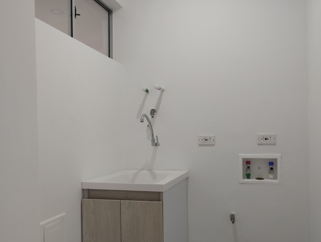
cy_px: 137
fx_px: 297
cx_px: 167
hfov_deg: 56.7
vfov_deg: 44.2
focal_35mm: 32
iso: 513
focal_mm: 4.27
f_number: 1.8
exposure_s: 1/30
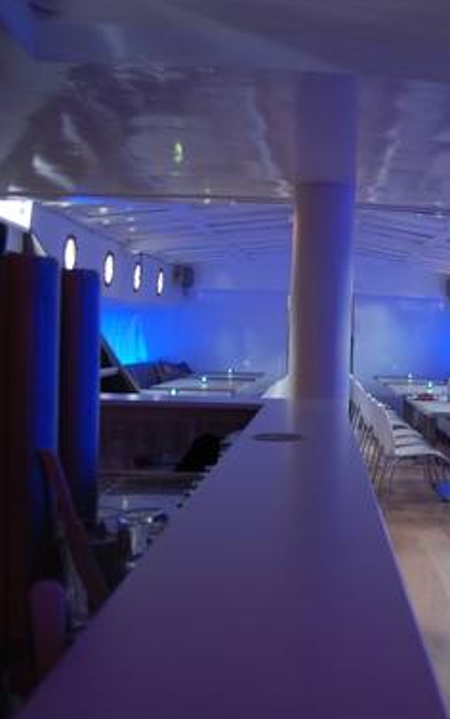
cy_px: 356
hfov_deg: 28.6
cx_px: 454
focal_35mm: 42
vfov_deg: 47.2
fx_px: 823
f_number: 3.5
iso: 200
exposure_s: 1/2.5
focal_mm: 18
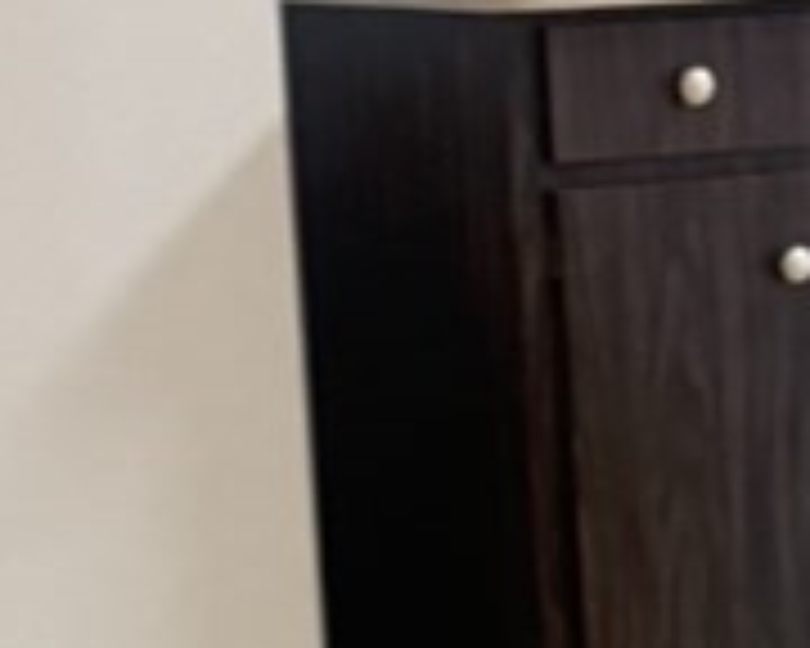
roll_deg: +2.2
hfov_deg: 9.5
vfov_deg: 7.0
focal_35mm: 200
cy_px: 1827
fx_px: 4795
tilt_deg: -23.1
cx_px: 918
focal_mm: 6.76
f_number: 1.78
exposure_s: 1/60
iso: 400
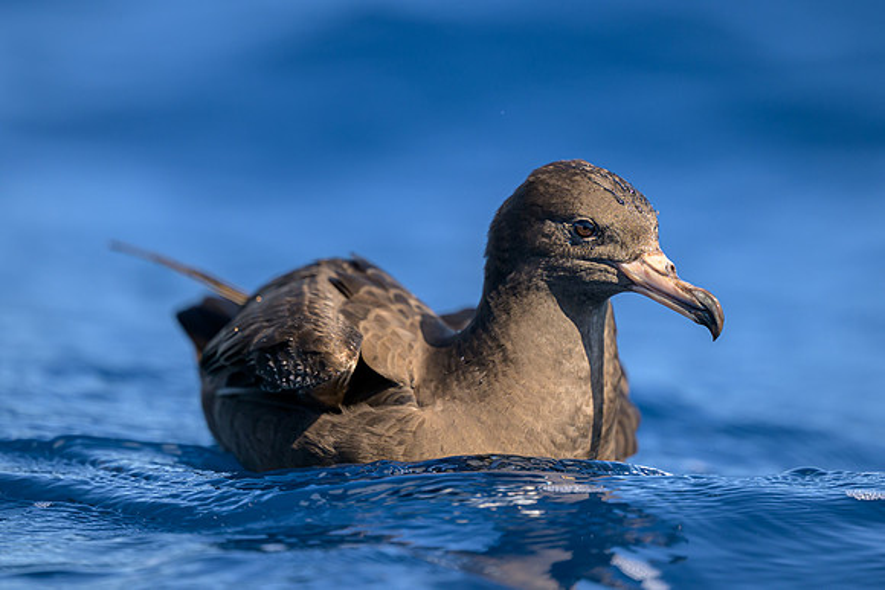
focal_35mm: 653
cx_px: 484
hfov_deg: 3.2
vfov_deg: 2.1
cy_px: 115
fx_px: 16064
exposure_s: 1/3200
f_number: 2.8
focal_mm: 400
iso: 320
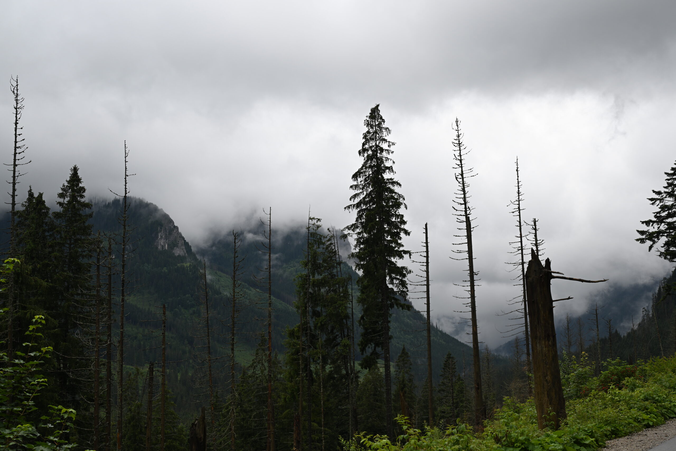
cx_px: 338
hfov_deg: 38.2
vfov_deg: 26.0
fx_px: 976
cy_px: 226
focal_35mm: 52
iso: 100
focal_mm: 52
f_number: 7.1
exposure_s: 1/200
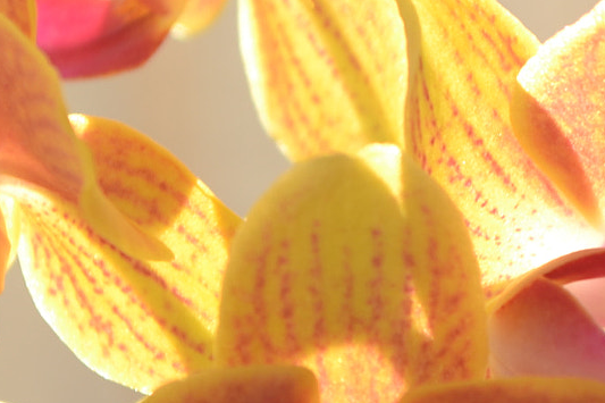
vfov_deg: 5.5
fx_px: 4158
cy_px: 322
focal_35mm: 248
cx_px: 240
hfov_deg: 8.3
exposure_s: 1/60
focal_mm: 55
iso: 100
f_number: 5.6
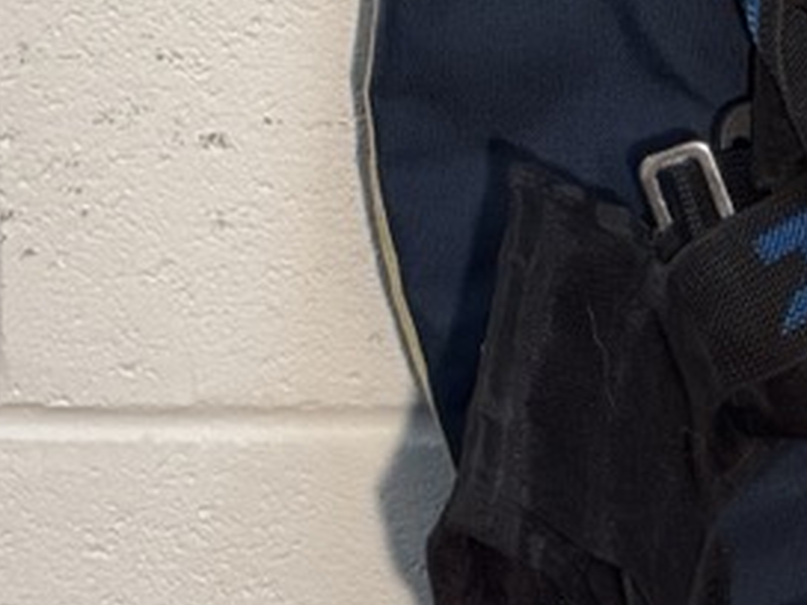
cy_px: 74
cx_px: 1234
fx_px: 10957
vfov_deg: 3.2
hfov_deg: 4.2
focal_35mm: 470
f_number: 2.8
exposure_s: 1/120
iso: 320
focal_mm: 16.89
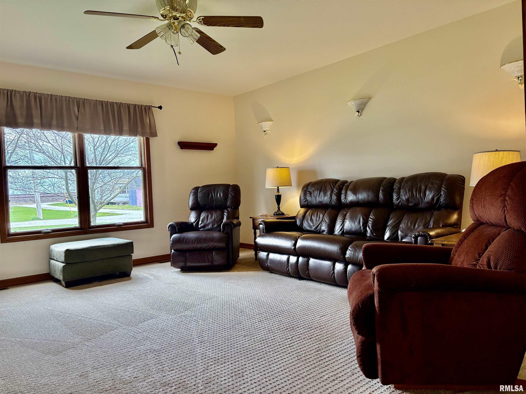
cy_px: 197
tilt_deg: -1.6
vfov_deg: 53.1
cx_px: 263
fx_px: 395
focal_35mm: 26
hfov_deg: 67.3
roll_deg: +2.7
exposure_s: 1/145
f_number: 1.6
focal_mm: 5.96
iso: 125
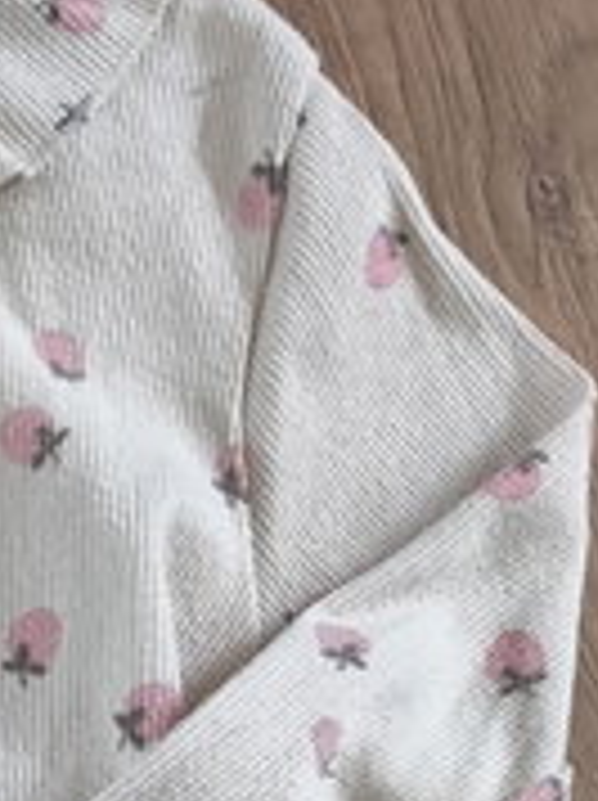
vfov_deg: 16.5
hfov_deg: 12.4
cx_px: -553
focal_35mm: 107
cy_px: 1244
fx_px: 2471
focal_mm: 6.57
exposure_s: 1/33.3
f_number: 1.6
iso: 640
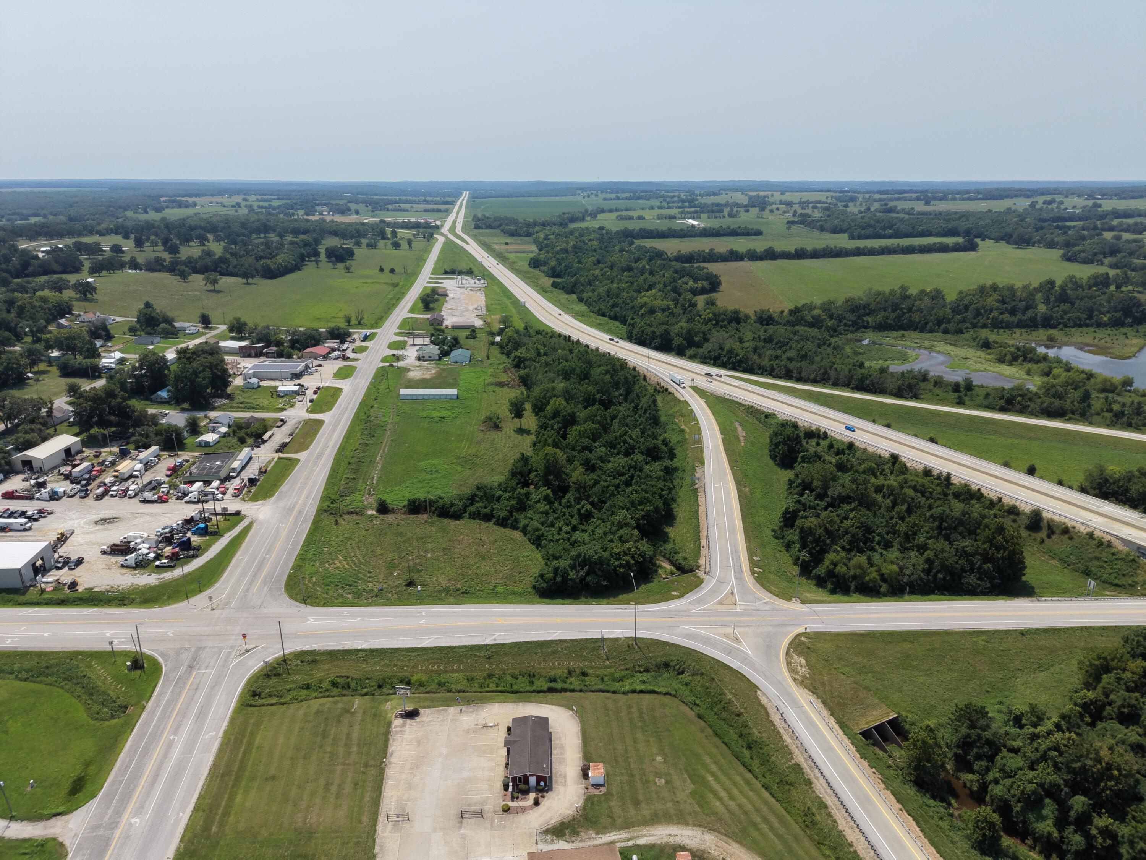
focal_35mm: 24
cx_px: 573
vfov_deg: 56.8
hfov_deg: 71.6
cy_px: 430
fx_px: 795
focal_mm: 8.67
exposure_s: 1/8000
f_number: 1.8
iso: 310
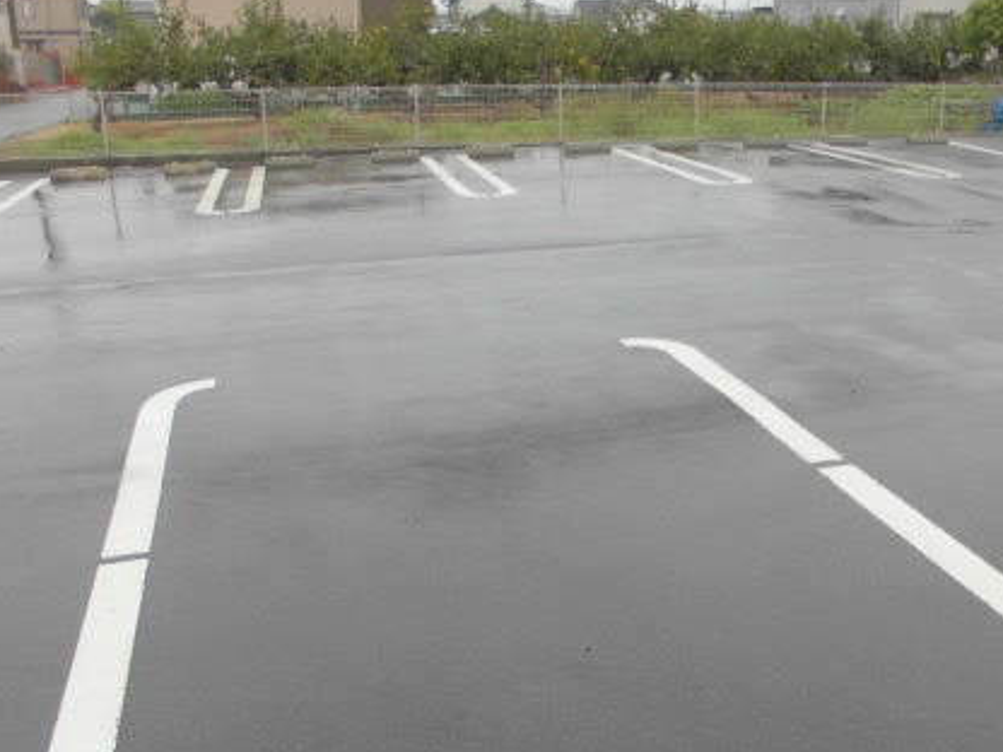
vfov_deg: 35.9
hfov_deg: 46.2
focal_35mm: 40
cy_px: 412
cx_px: 656
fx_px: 1159
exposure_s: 1/160
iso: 100
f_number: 3.5
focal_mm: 4.6
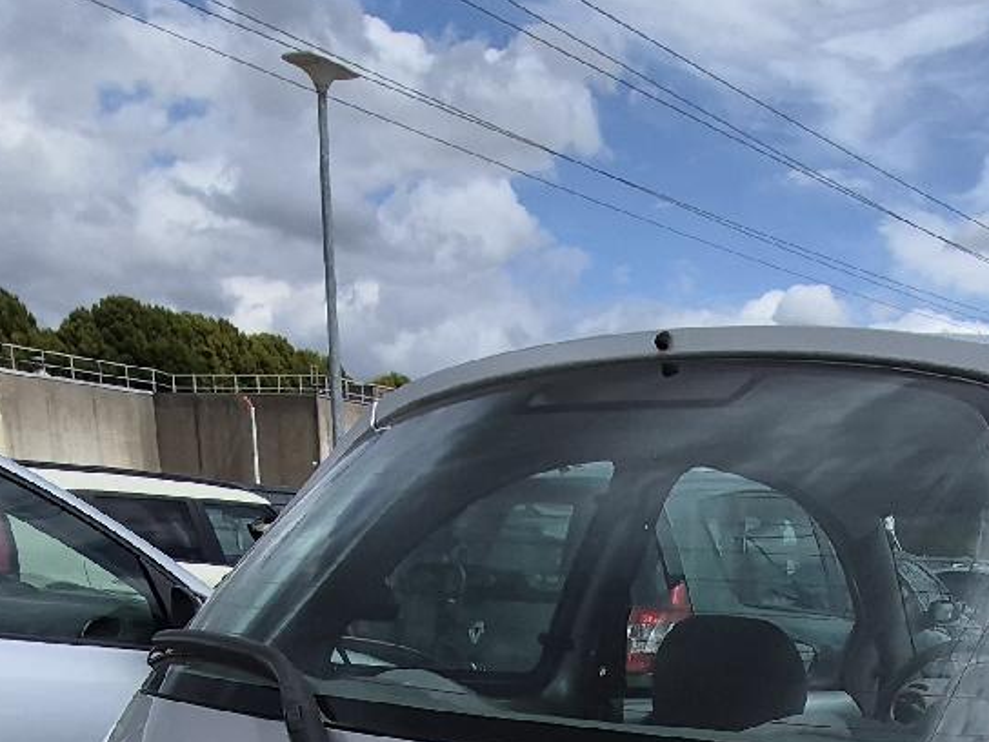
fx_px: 1229
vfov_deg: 25.5
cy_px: 1104
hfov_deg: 42.7
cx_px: 722
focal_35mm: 43
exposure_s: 1/5000
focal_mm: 1.74
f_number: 2.2
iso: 40
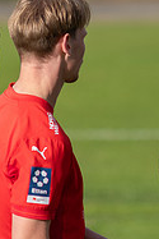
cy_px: 171
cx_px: 326
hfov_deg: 1.0
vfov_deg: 1.5
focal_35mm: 1396
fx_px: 9231
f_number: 4
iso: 360
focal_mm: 300
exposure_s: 1/1250
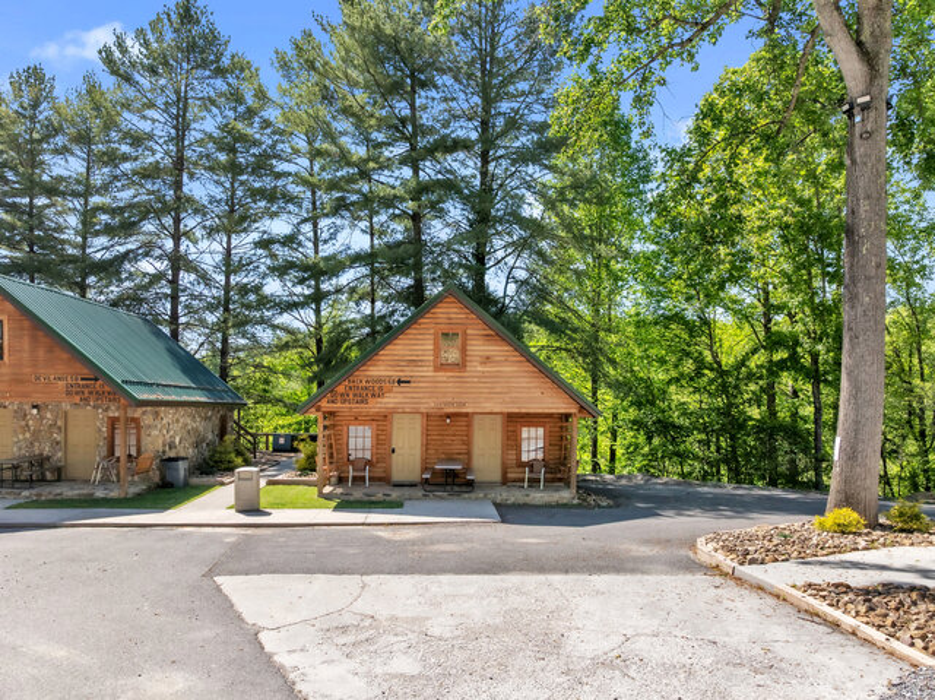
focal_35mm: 24
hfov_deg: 71.6
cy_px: 350
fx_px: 648
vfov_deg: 56.8
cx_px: 468
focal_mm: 12.29
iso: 160
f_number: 2.8
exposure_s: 1/80
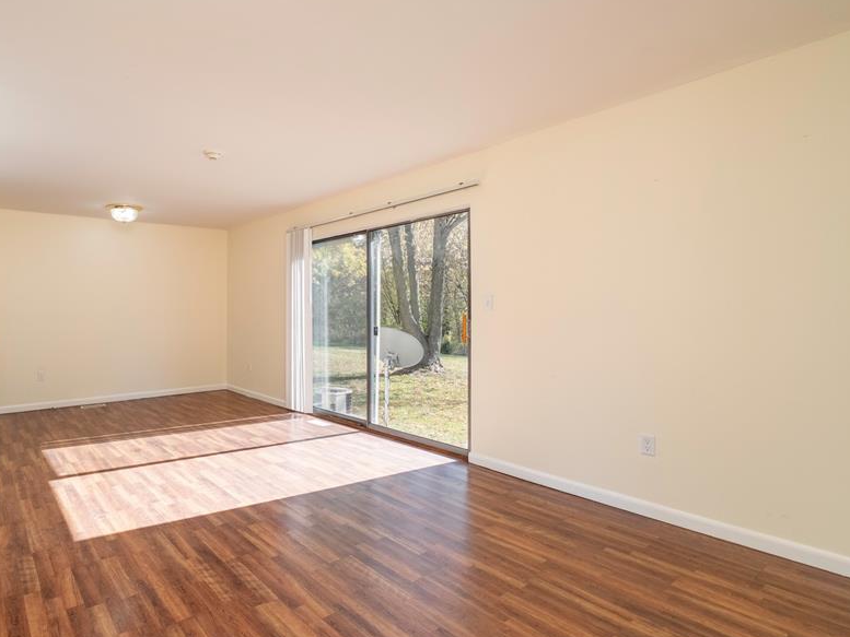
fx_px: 467
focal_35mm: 19
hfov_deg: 82.6
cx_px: 304
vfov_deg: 68.7
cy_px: 323
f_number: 6.4
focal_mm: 10
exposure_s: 1/250
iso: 640
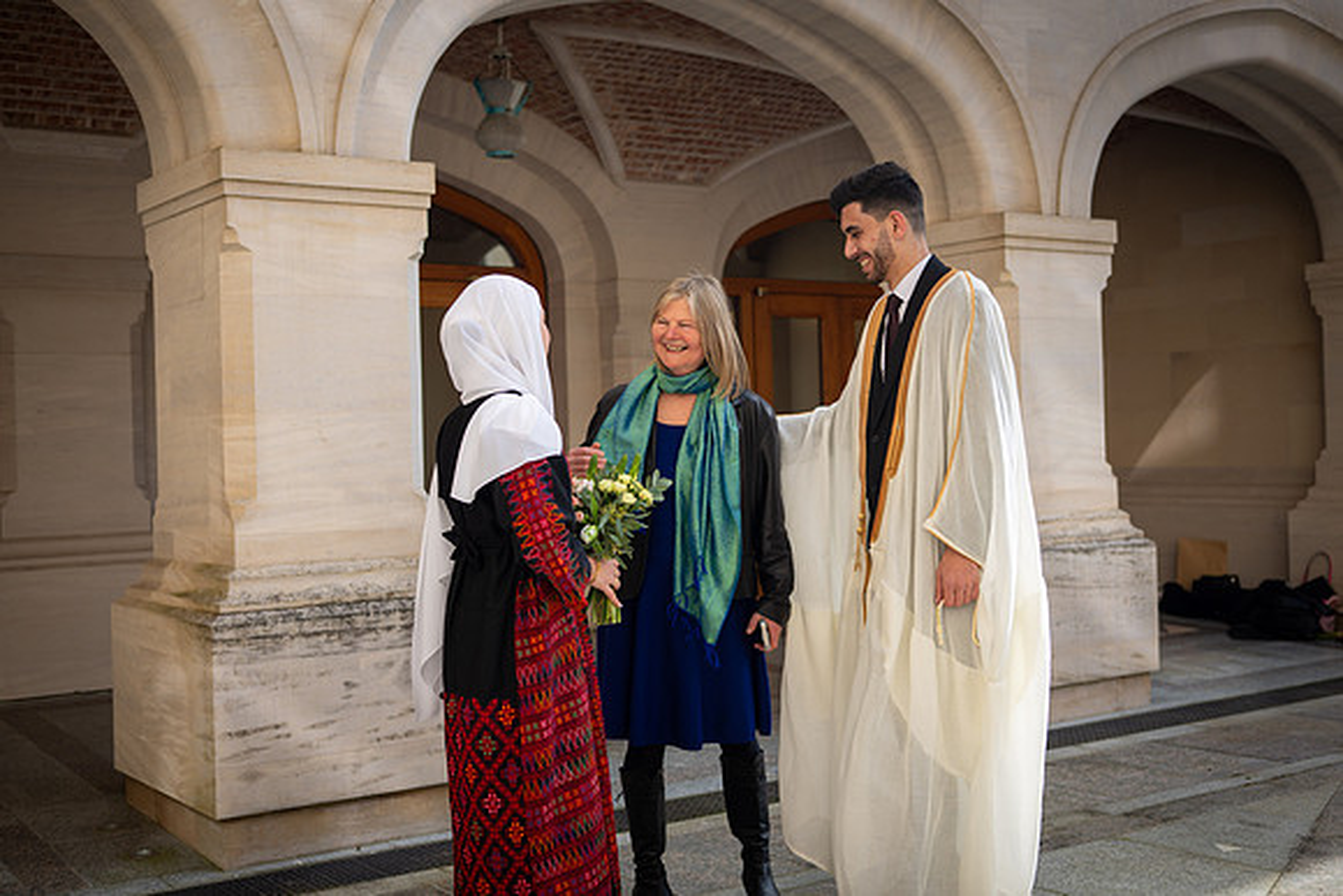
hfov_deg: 45.7
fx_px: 1593
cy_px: 418
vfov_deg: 31.4
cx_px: 717
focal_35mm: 43
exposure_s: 1/1250
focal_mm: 40
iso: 100
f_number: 2.8
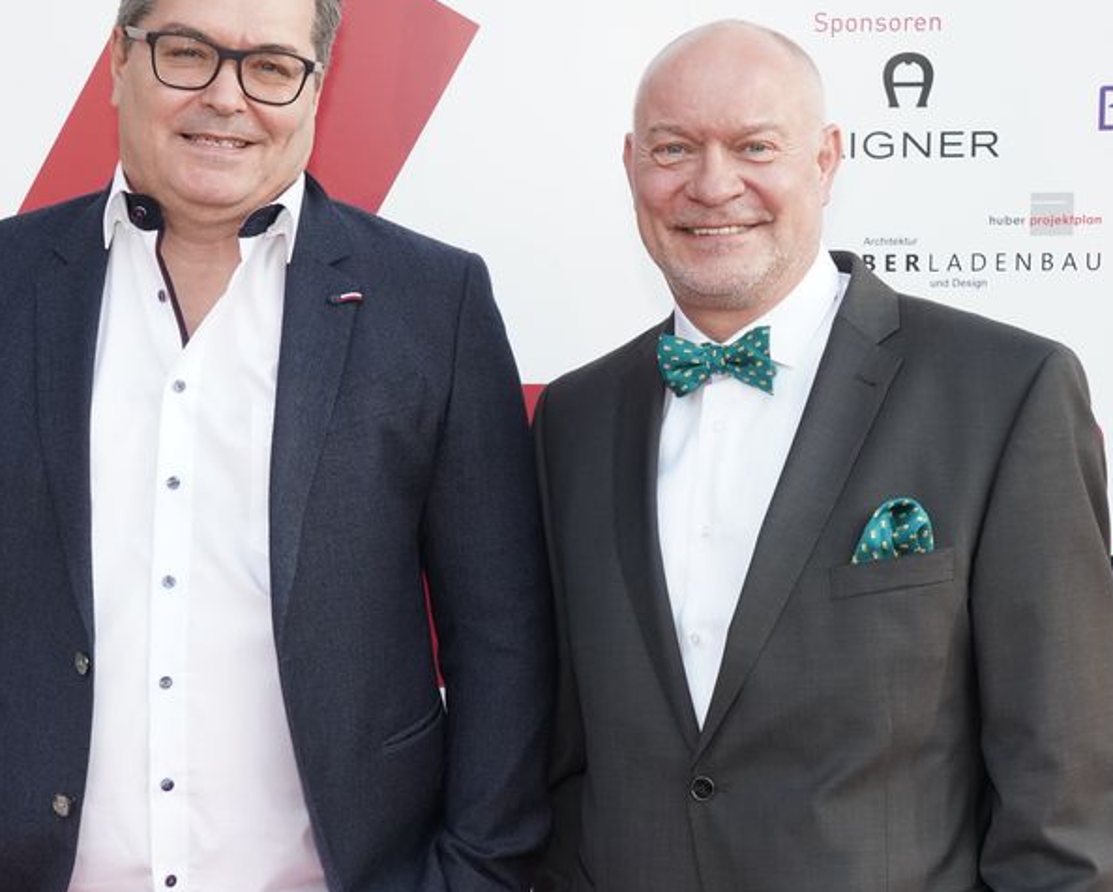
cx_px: 579
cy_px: 493
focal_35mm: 72
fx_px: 2373
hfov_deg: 26.4
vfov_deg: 21.3
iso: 1600
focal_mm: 38
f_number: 9
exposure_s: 1/250
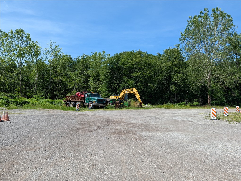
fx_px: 167
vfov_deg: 56.9
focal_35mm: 24
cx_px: 120
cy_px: 90
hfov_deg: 71.5
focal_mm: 6.9
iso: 21
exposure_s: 1/939
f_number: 1.68
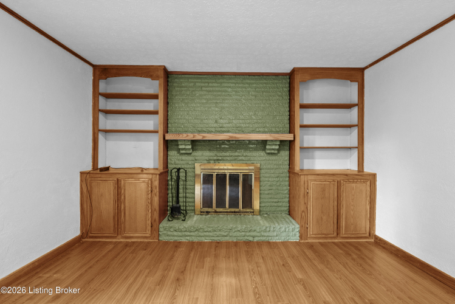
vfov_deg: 73.8
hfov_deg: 96.7
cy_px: 152
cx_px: 228
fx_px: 202
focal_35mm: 16
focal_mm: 16
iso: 2500
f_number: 11
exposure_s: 1/1.25
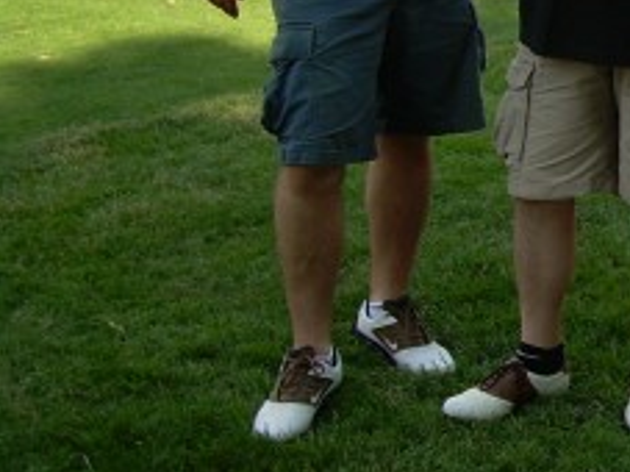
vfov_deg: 13.7
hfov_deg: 17.0
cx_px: 885
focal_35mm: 107
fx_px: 1946
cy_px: 33
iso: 50
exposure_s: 1/324
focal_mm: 6.3
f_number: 2.8
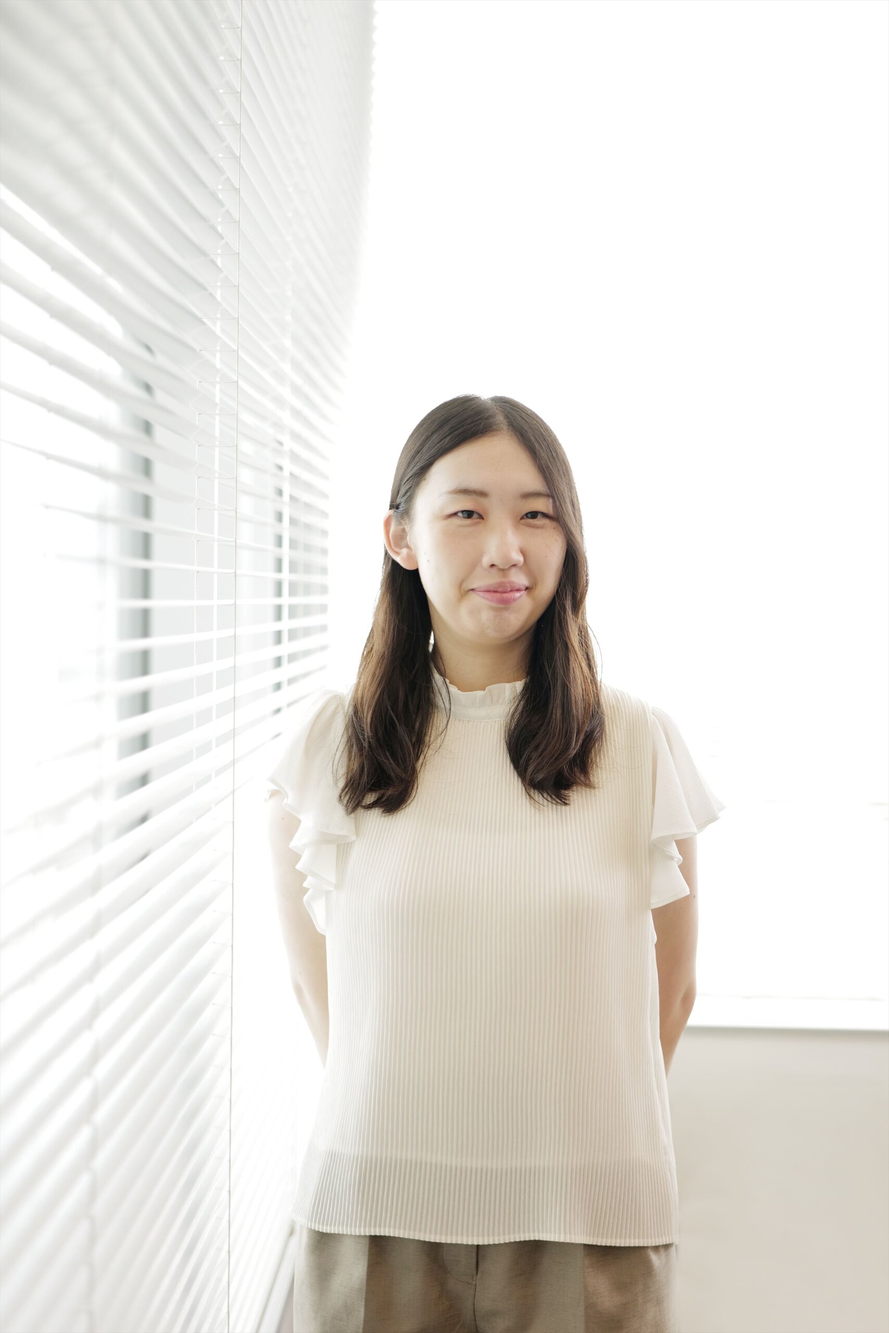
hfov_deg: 27.0
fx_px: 1852
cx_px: 444
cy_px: 666
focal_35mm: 50
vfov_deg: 39.6
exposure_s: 1/200
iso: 200
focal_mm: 50
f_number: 1.8
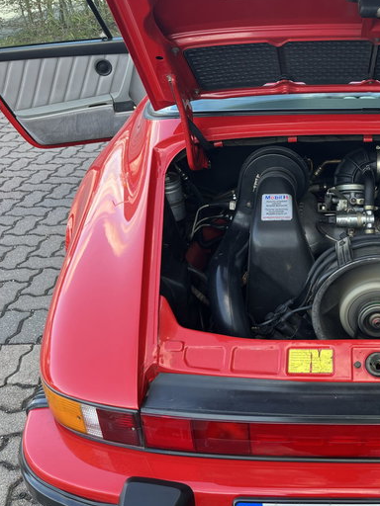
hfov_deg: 35.0
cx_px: 330
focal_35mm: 39
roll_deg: -2.2
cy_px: 273
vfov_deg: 47.8
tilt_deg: -30.8
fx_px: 571
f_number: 1.6
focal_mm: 5.1
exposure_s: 1/127
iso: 32
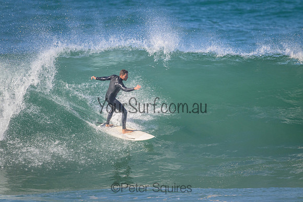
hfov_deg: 2.6
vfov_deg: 1.7
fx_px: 6735
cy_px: 101
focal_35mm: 800
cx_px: 152
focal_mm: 800
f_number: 11
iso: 1600
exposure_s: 1/2000
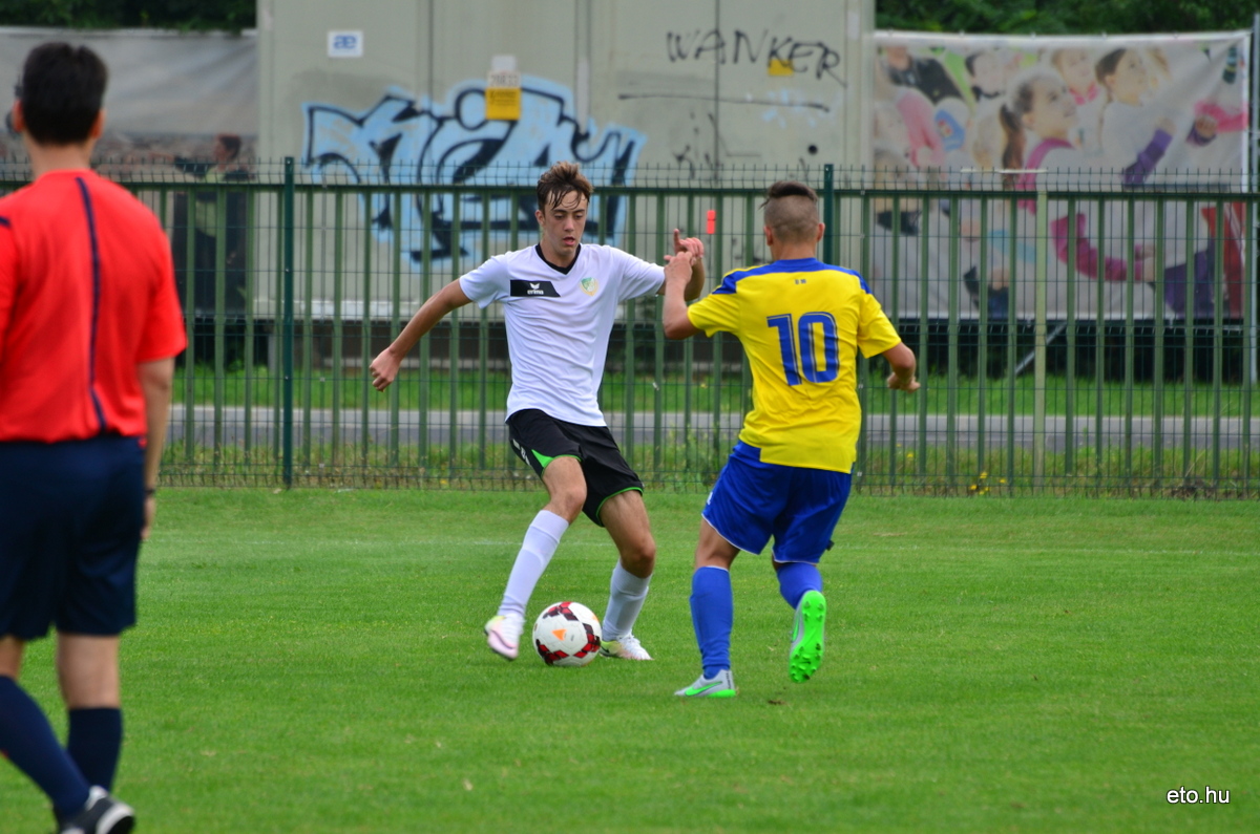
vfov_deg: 3.0
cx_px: 630
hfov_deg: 4.6
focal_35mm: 450
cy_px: 417
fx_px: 15719
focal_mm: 300
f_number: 5.6
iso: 250
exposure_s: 1/500
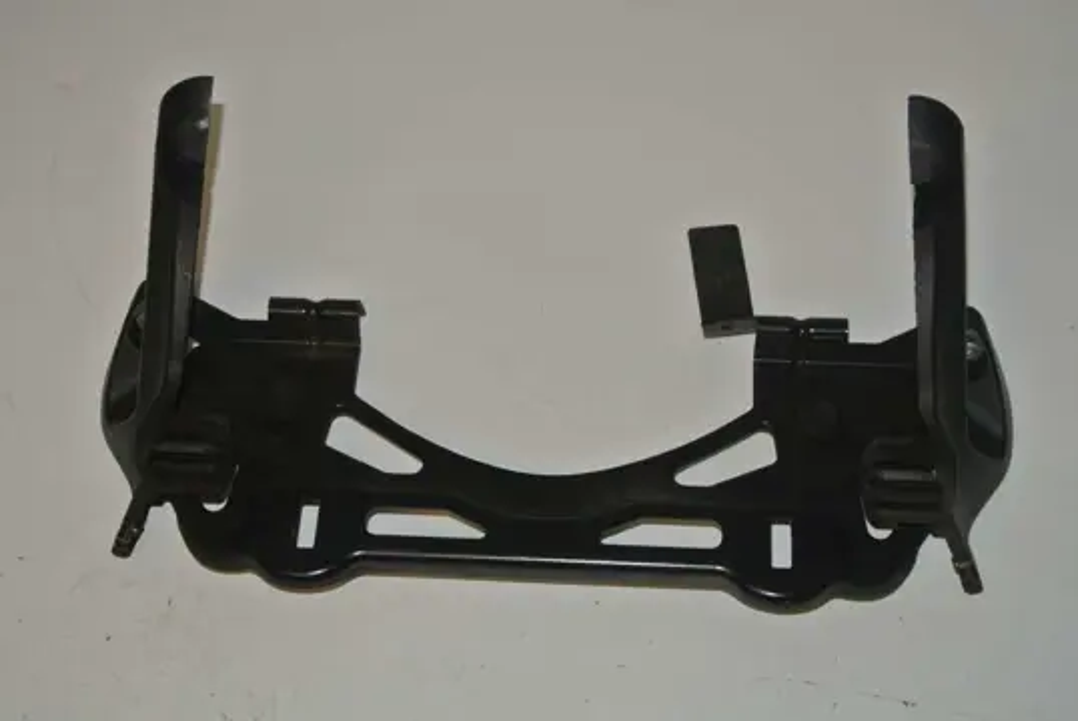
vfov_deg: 21.0
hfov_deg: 30.9
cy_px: 360
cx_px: 539
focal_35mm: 65
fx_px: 1948
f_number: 5.3
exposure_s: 1/60
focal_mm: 24.4
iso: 200
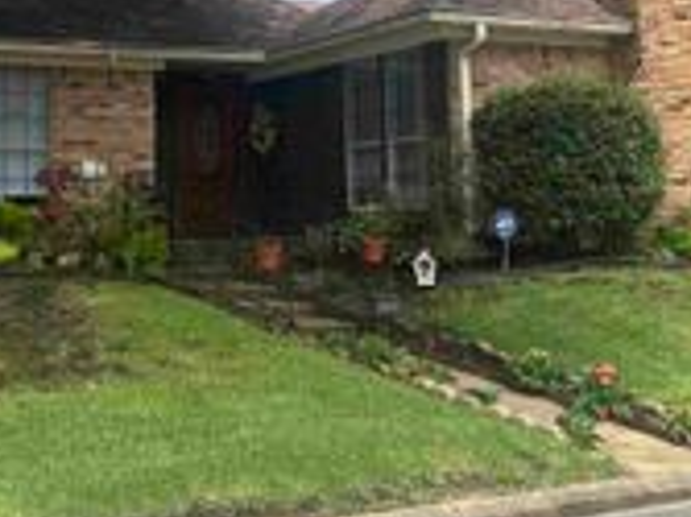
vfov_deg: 19.8
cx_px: 141
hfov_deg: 26.6
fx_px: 1436
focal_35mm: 72
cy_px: 2
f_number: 1.78
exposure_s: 1/2525
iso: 100
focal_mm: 6.76
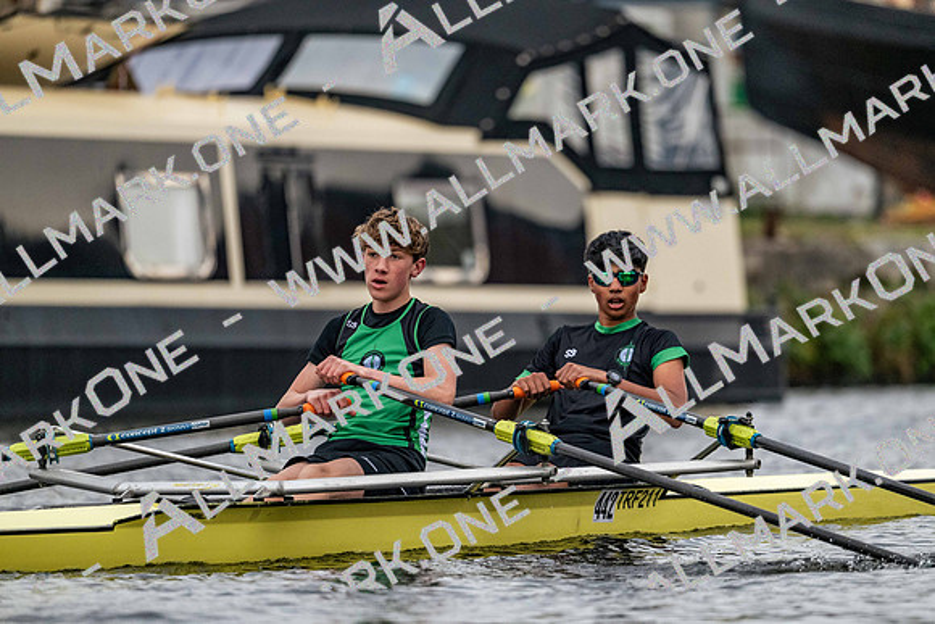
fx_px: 10391
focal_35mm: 400
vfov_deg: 3.4
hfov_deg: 5.2
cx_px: 468
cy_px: 312
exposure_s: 1/2000
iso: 3600
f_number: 4.5
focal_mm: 400
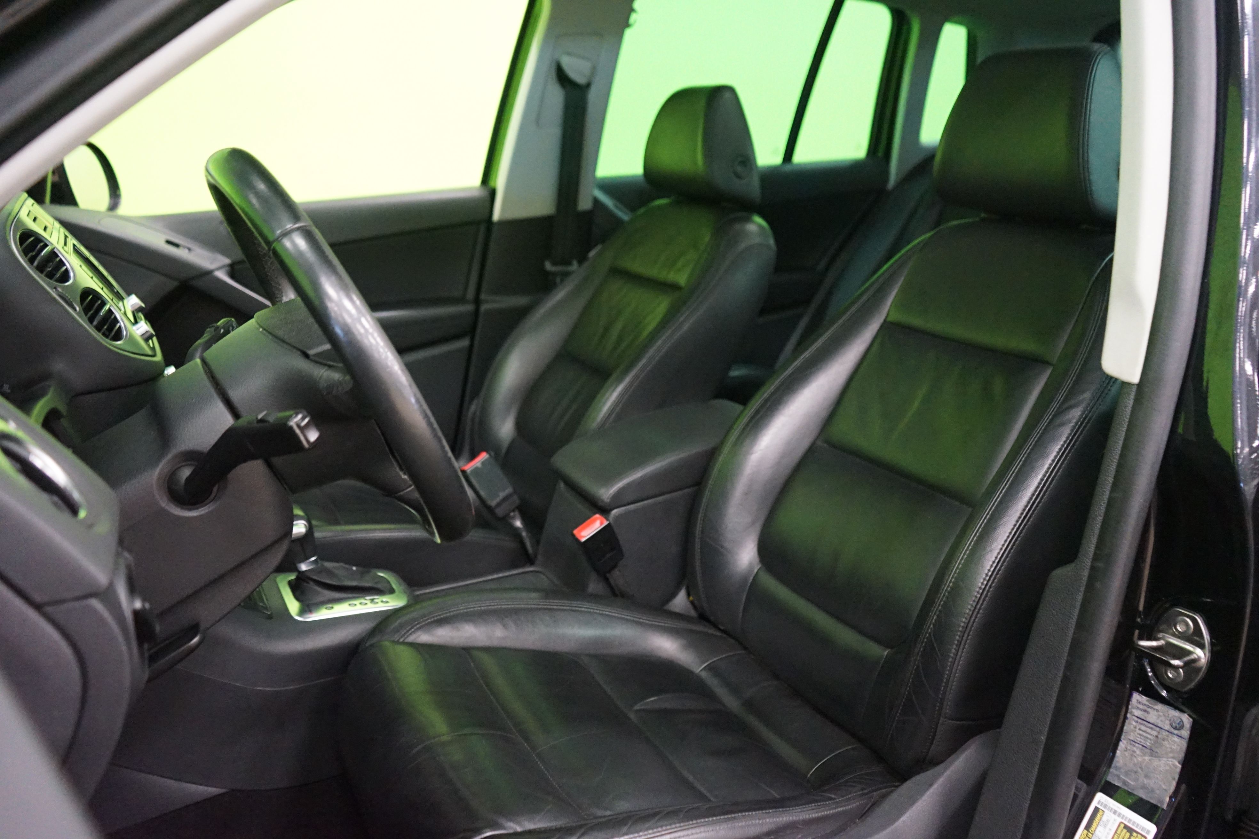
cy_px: 420
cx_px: 630
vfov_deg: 46.4
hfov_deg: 65.5
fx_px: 979
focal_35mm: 28
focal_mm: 28
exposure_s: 1/25
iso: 6400
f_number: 3.5
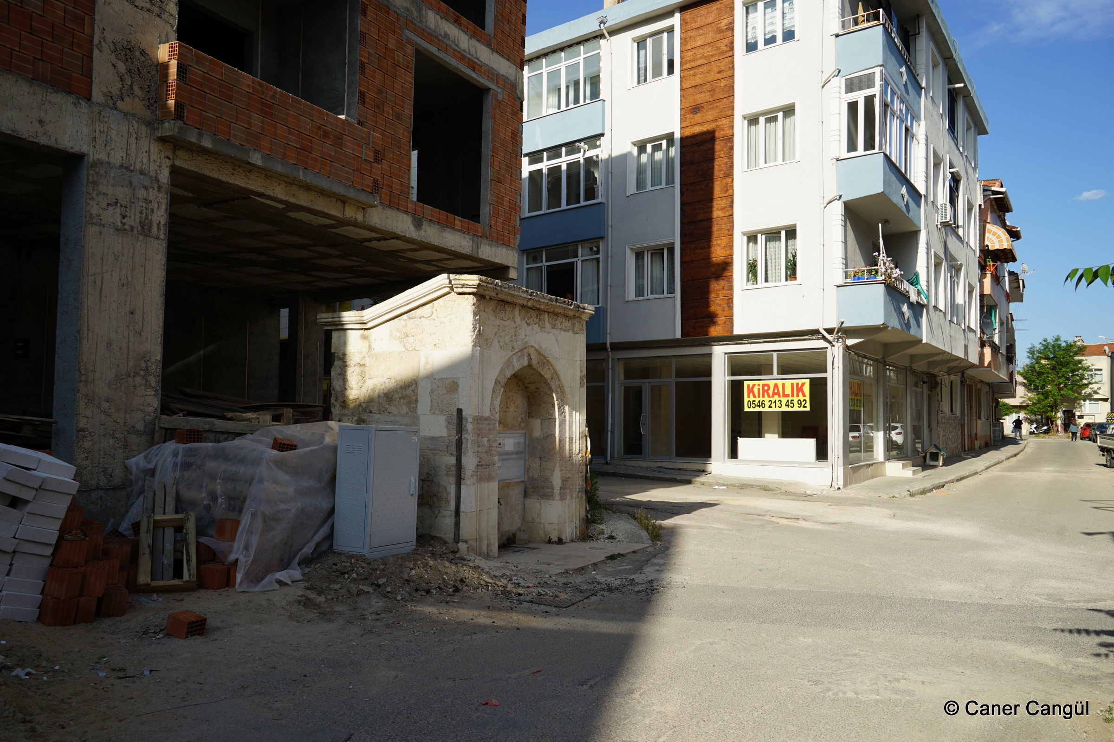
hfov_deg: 63.7
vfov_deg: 45.0
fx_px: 897
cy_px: 371
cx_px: 557
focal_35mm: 29
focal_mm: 29
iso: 100
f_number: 8
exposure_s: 1/250
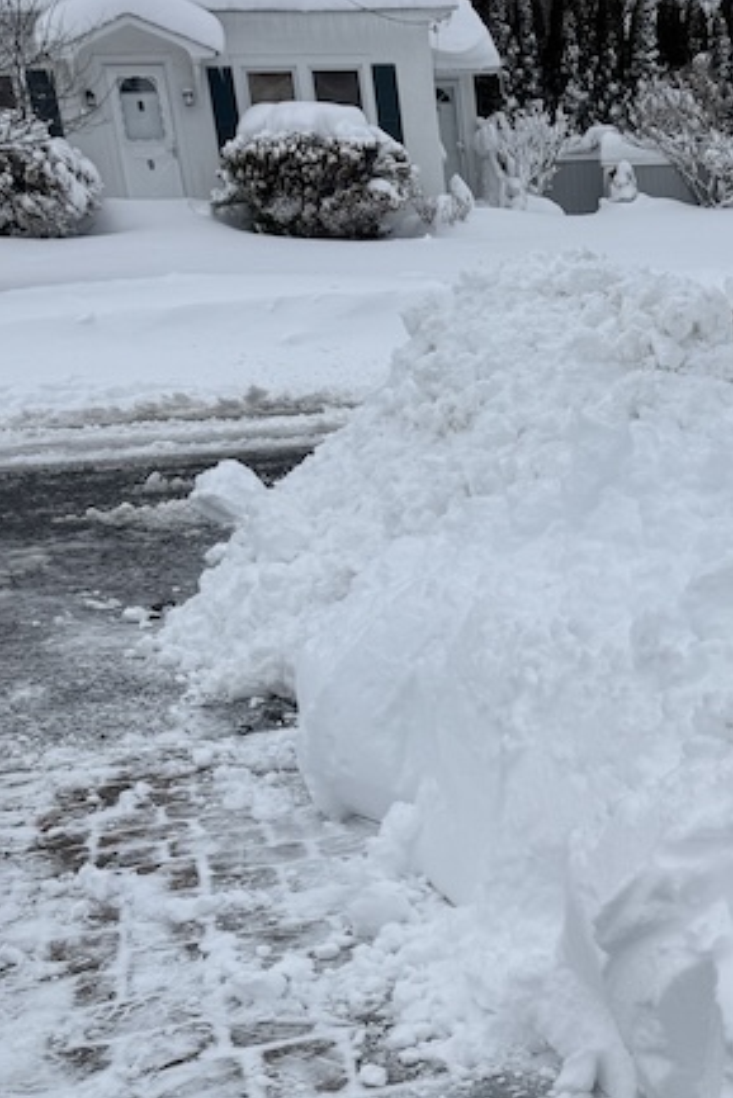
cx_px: 713
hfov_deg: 25.8
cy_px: 924
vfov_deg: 37.7
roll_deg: +0.6
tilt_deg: -24.2
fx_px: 1526
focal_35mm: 50
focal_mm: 6.76
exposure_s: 1/4950
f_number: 1.78
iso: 80
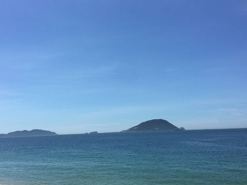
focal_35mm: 37
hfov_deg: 50.1
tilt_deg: +8.8
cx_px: 118
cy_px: 99
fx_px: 264
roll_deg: +1.0
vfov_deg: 38.6
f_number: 2.2
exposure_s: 1/3968
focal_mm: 4.15
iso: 32
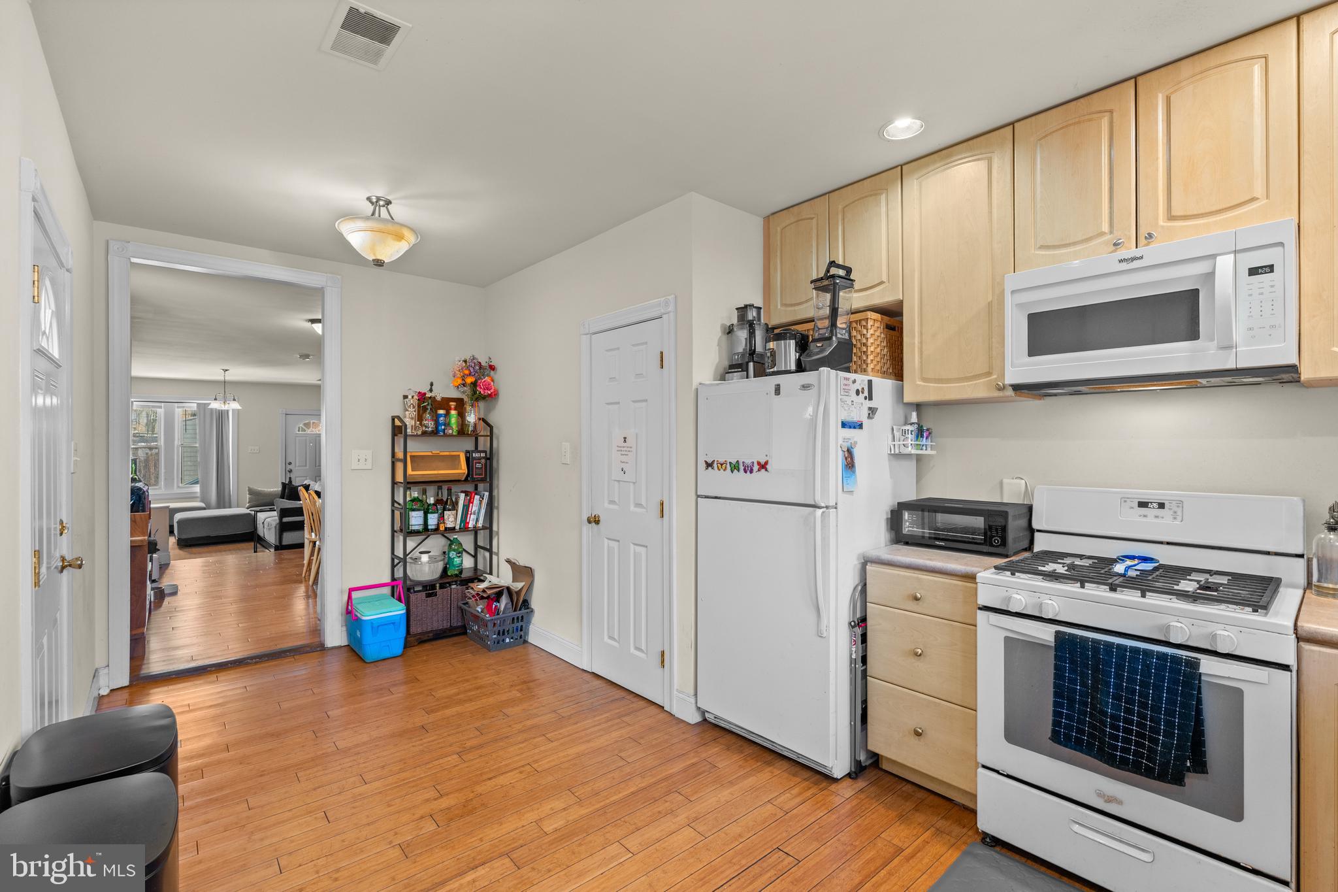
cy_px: 446
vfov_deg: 73.7
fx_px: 595
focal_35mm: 16
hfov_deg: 96.7
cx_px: 669
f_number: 5.6
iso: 640
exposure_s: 1/8
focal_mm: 16
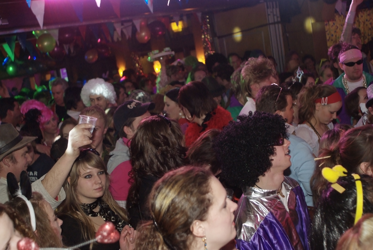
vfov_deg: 32.0
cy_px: 125
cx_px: 186
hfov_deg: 46.4
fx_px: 436
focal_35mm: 42
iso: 1250
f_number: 2.8
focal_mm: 28
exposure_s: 1/100
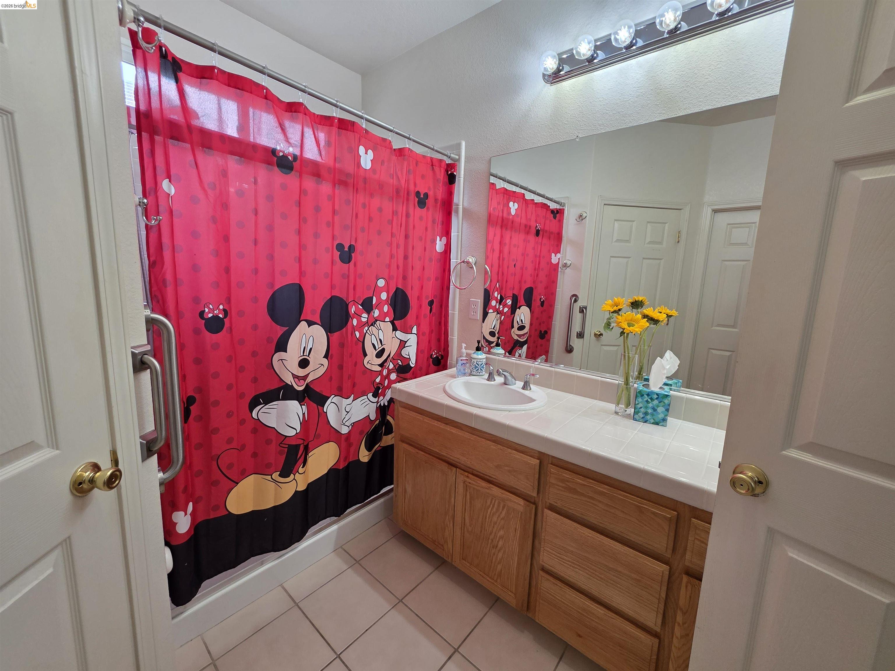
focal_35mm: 13
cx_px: 448
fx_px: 336
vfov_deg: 89.9
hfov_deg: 106.2
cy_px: 336
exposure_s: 1/120
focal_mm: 2.2
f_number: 1.9
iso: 160
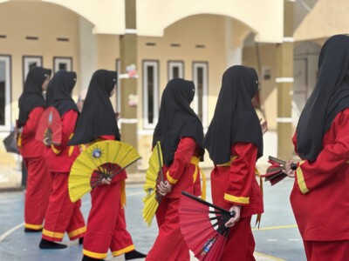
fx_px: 776
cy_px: 130
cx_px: 174
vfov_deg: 19.1
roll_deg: +0.8
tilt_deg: +1.0
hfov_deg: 25.3
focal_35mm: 77
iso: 25
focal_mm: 9
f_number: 2.8
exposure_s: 1/170
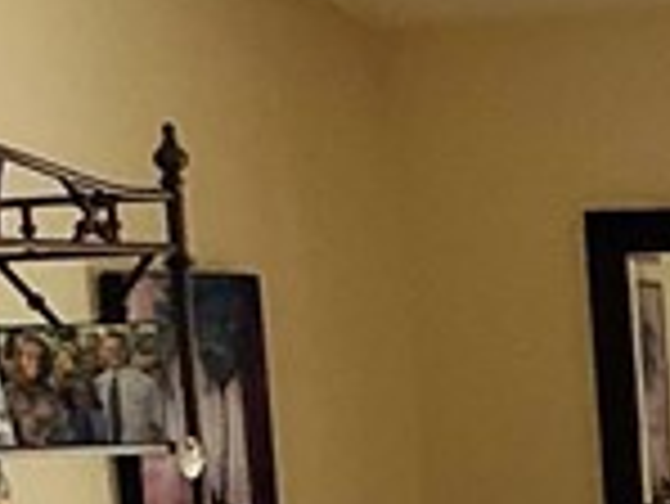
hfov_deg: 8.8
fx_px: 3855
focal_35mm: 199
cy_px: 981
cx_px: 1736
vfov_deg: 7.2
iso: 40
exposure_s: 1/120
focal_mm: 3
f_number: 1.8
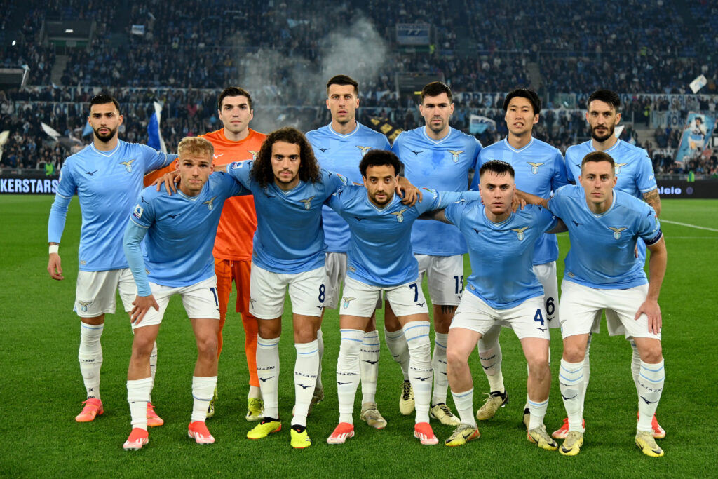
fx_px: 1237
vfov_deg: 21.9
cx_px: 359
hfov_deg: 32.4
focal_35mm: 62
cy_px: 240
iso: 2000
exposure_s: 1/1000
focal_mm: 62
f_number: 4
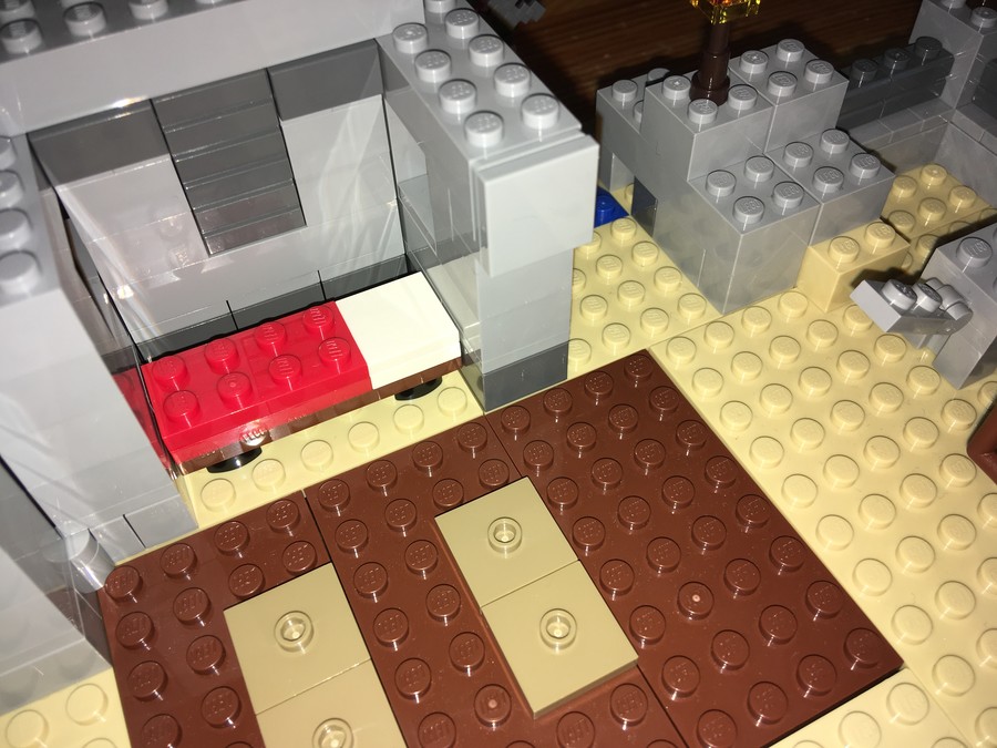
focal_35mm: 29
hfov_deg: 61.7
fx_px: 835
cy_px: 374
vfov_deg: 48.2
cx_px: 498
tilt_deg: -51.8
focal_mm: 4.15
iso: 25
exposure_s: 1/145
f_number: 2.2
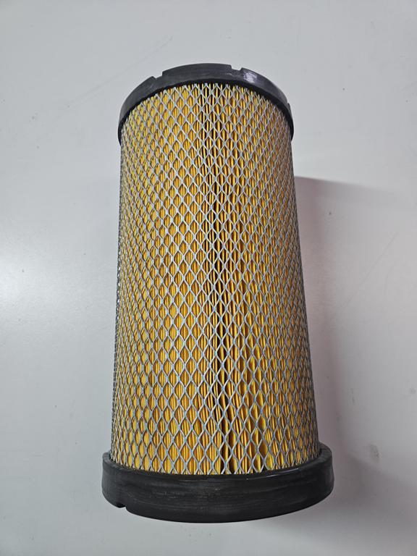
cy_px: 278
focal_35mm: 23
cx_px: 208
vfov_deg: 73.9
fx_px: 369
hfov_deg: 58.9
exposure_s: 1/100
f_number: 1.8
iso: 320
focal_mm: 5.4
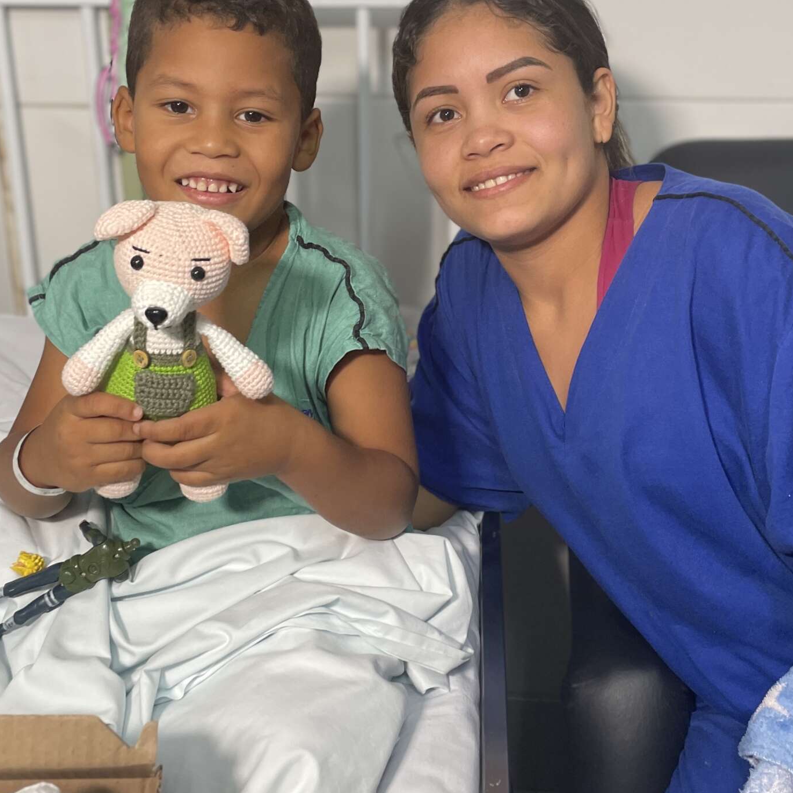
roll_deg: -0.3
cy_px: 343
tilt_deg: -20.4
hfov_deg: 39.2
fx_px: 1114
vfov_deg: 39.1
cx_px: 396
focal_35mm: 43
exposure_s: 1/60
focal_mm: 4.2
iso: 125
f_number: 1.6
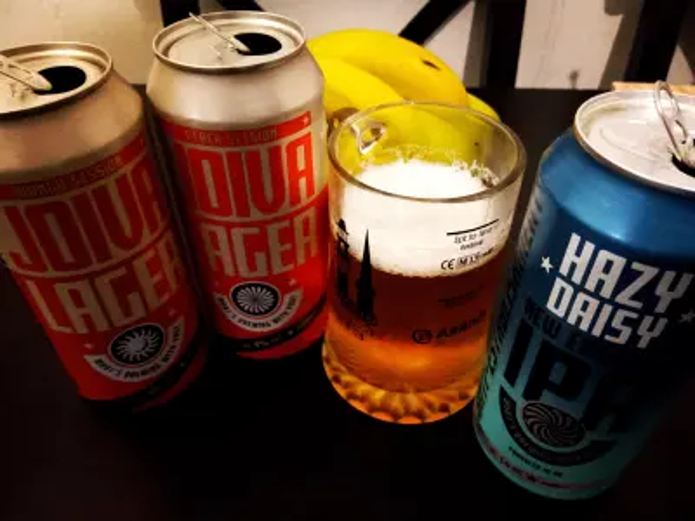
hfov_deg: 63.4
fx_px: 562
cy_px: 260
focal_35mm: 28
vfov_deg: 49.7
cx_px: 348
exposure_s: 1/14.3
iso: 1729
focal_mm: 3.54
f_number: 2
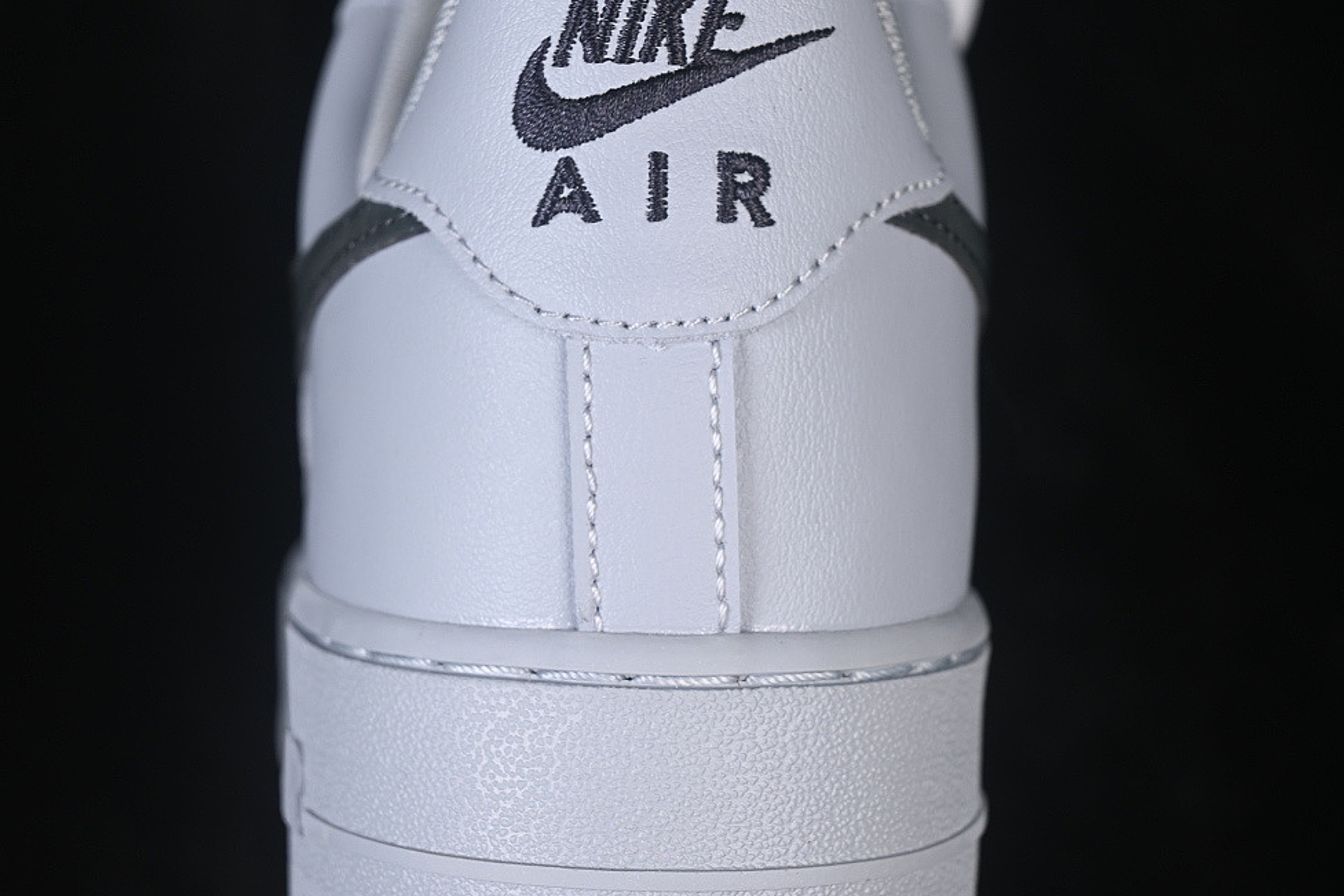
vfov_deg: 16.5
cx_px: 668
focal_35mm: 83
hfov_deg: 24.5
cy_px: 442
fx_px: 3099
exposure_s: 1/80
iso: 160
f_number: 7.1
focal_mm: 50
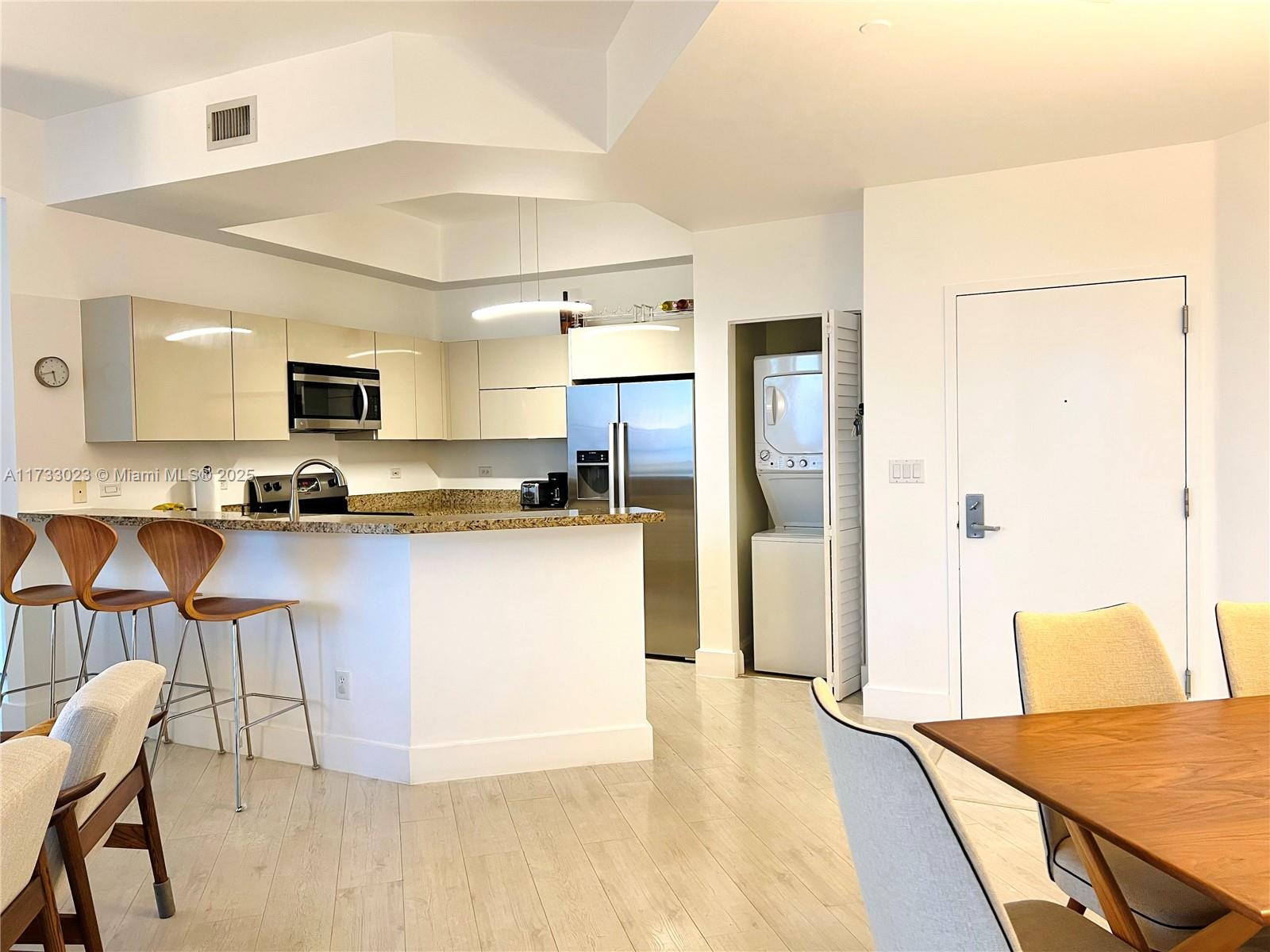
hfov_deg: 67.3
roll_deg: +0.4
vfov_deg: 53.1
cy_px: 476
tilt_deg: -3.4
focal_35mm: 26
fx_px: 954
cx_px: 635
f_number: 1.5
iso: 100
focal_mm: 5.7
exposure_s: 1/60
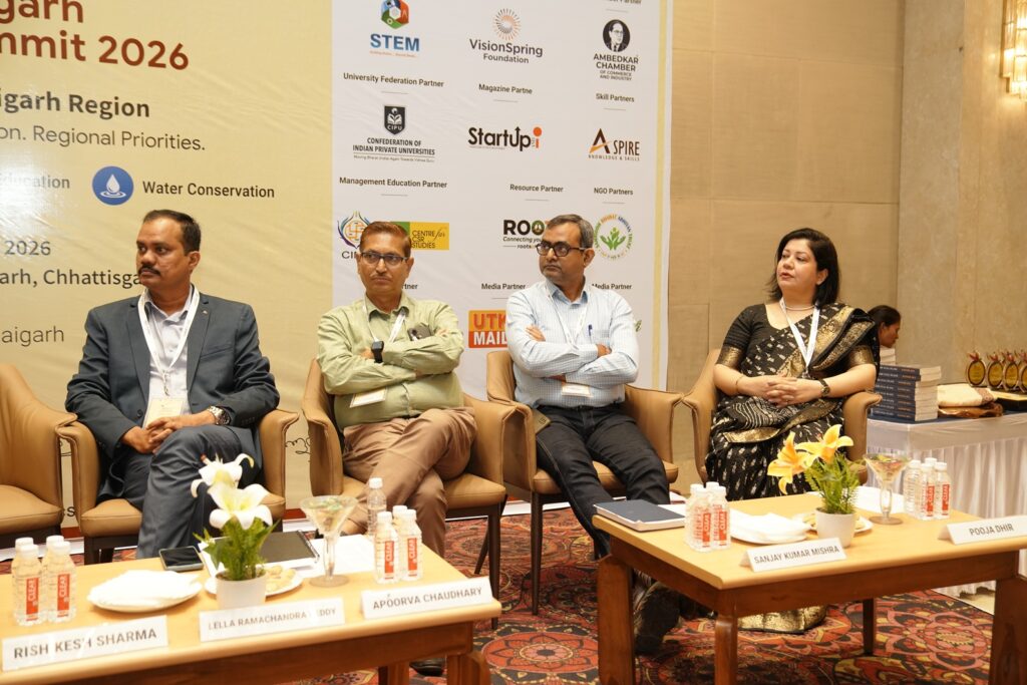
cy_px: 342
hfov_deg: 50.7
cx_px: 514
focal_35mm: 38
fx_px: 1084
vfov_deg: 35.1
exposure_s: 1/160
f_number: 4
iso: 1250
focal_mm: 38
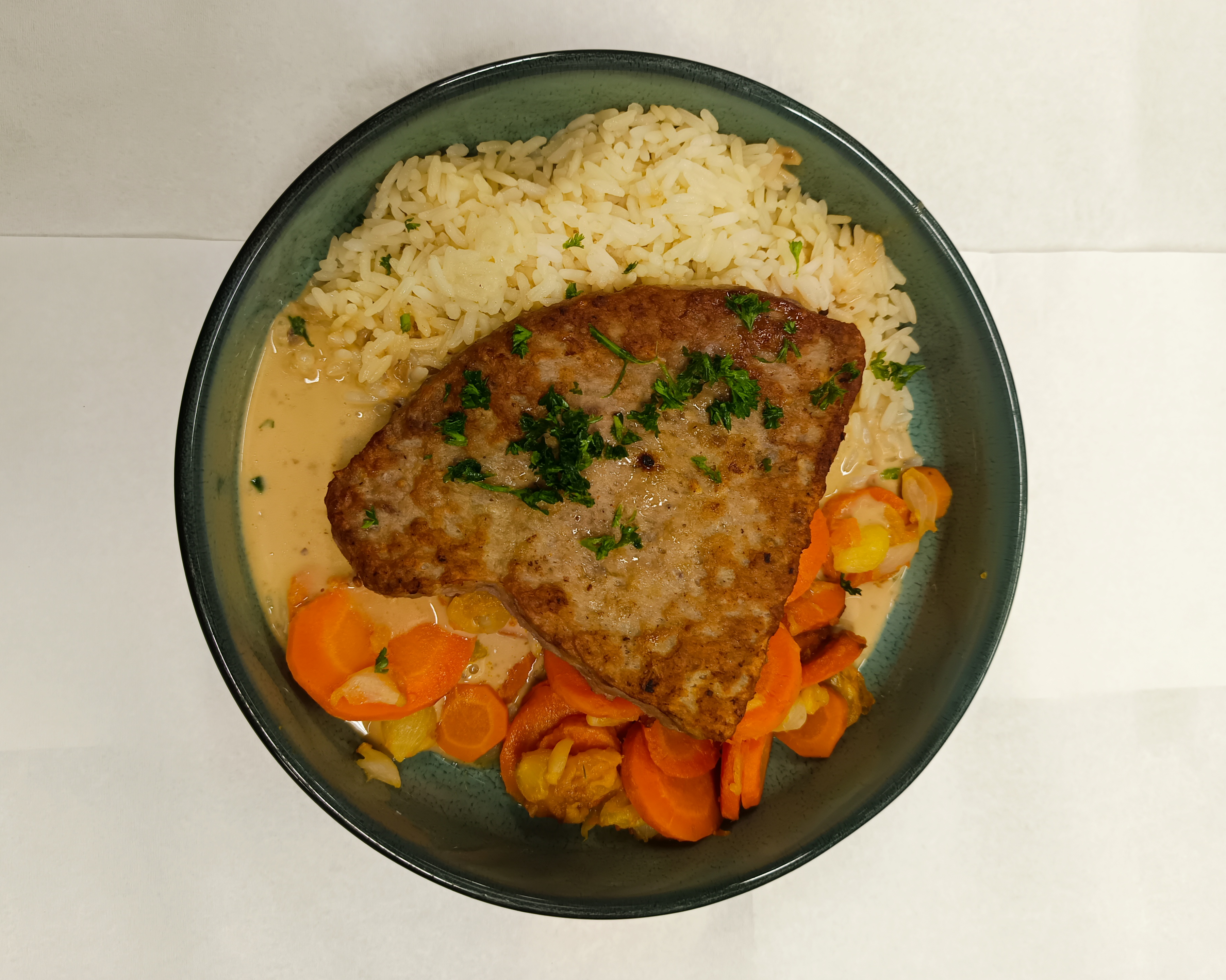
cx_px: 590
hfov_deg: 66.0
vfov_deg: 54.9
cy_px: 478
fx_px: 943
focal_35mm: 26
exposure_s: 1/50
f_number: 1.7
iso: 145
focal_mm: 5.31
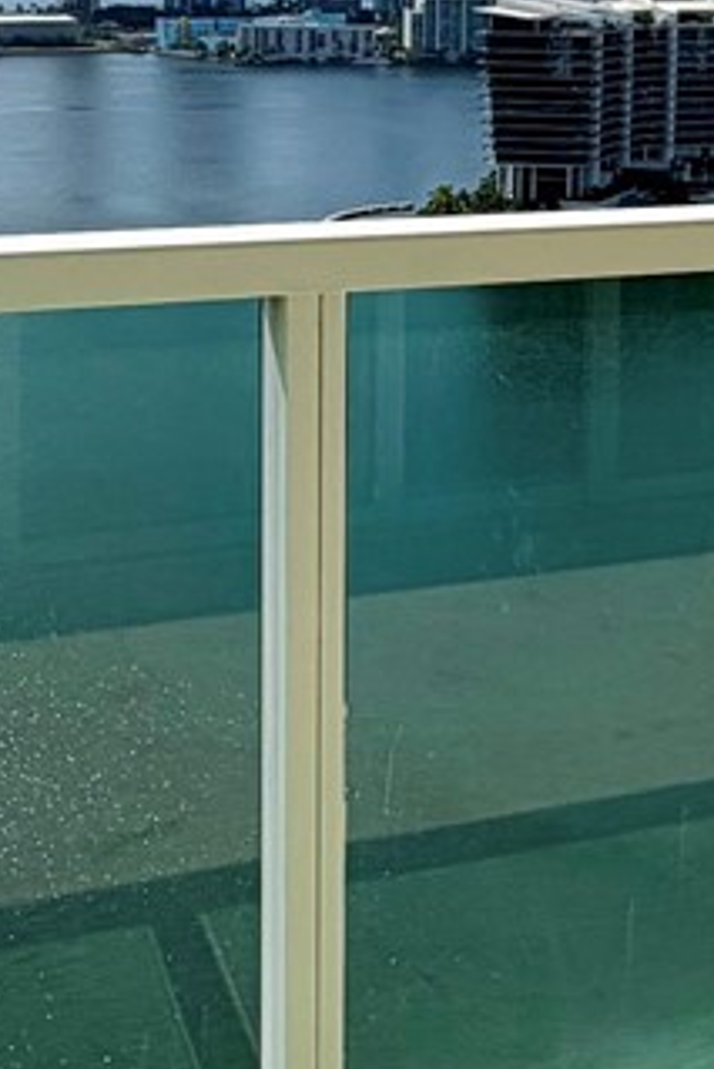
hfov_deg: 18.7
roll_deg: -0.2
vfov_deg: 27.2
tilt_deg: -8.8
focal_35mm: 73
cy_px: 241
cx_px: 459
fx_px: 2169
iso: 20
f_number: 2.2
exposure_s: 1/2024
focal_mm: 2.22
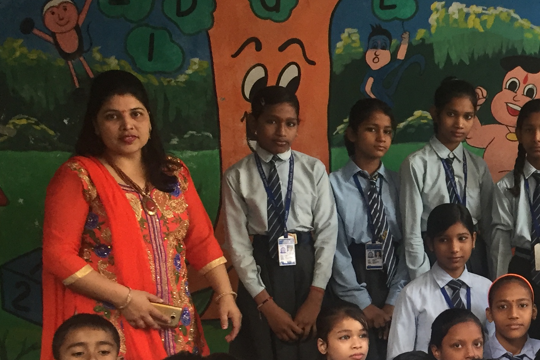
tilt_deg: -7.6
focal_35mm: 70
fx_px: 1050
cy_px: 251
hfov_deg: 26.6
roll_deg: +0.9
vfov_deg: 19.4
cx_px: 589
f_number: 2.2
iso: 64
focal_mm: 4.15
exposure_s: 1/33
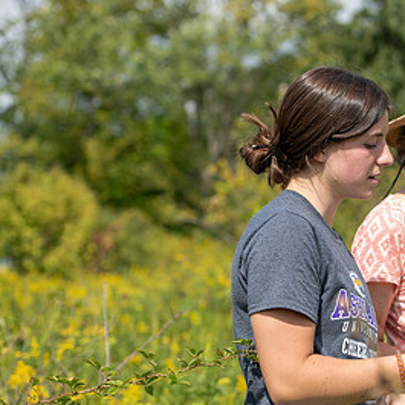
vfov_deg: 13.4
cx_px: 410
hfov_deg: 13.2
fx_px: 1721
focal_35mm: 130
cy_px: 254
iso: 80
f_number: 4
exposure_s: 1/640
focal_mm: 70
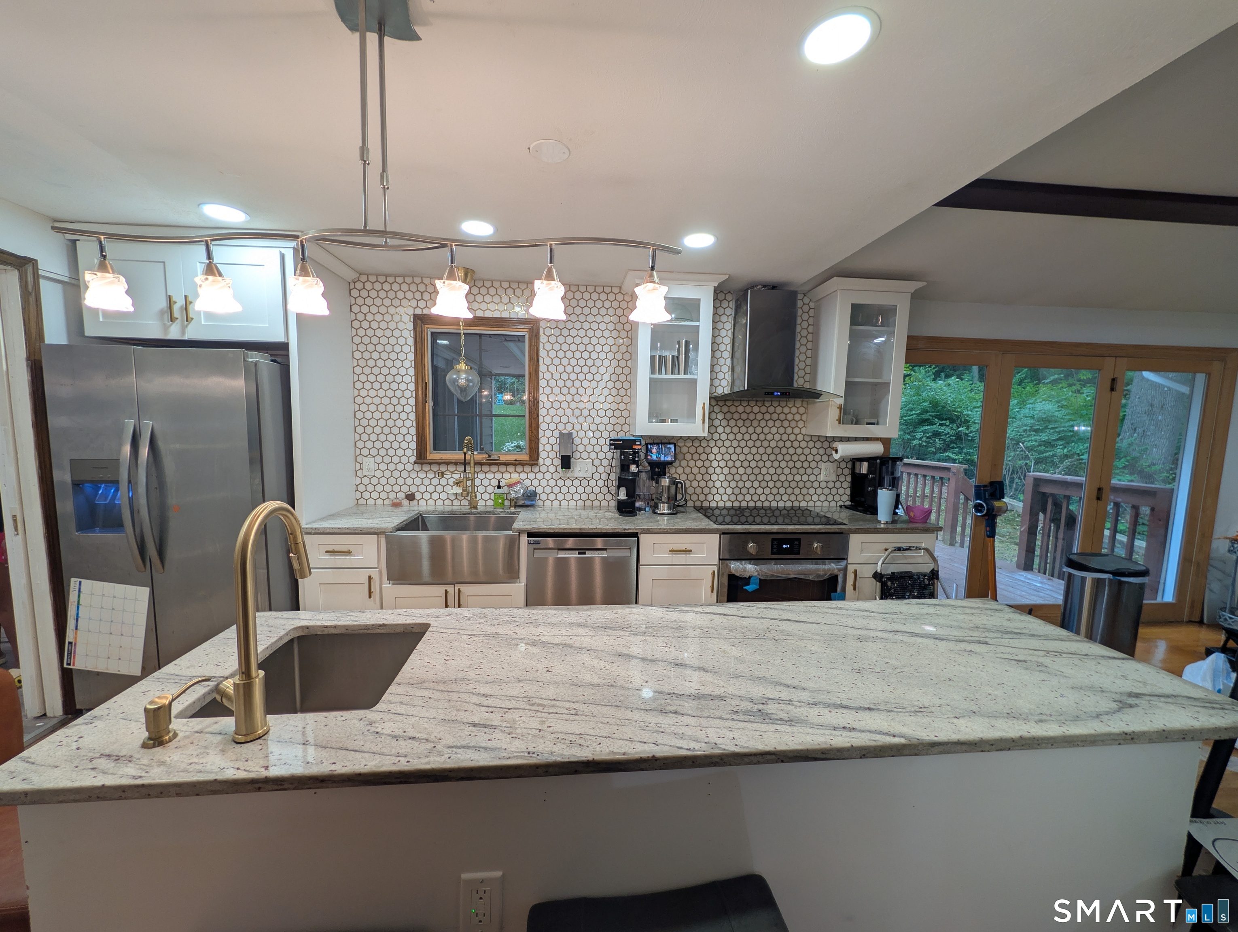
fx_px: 430
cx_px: 619
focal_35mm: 12
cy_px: 466
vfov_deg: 94.6
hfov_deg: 110.5
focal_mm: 2.02
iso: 47
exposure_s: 1/40
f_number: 1.7
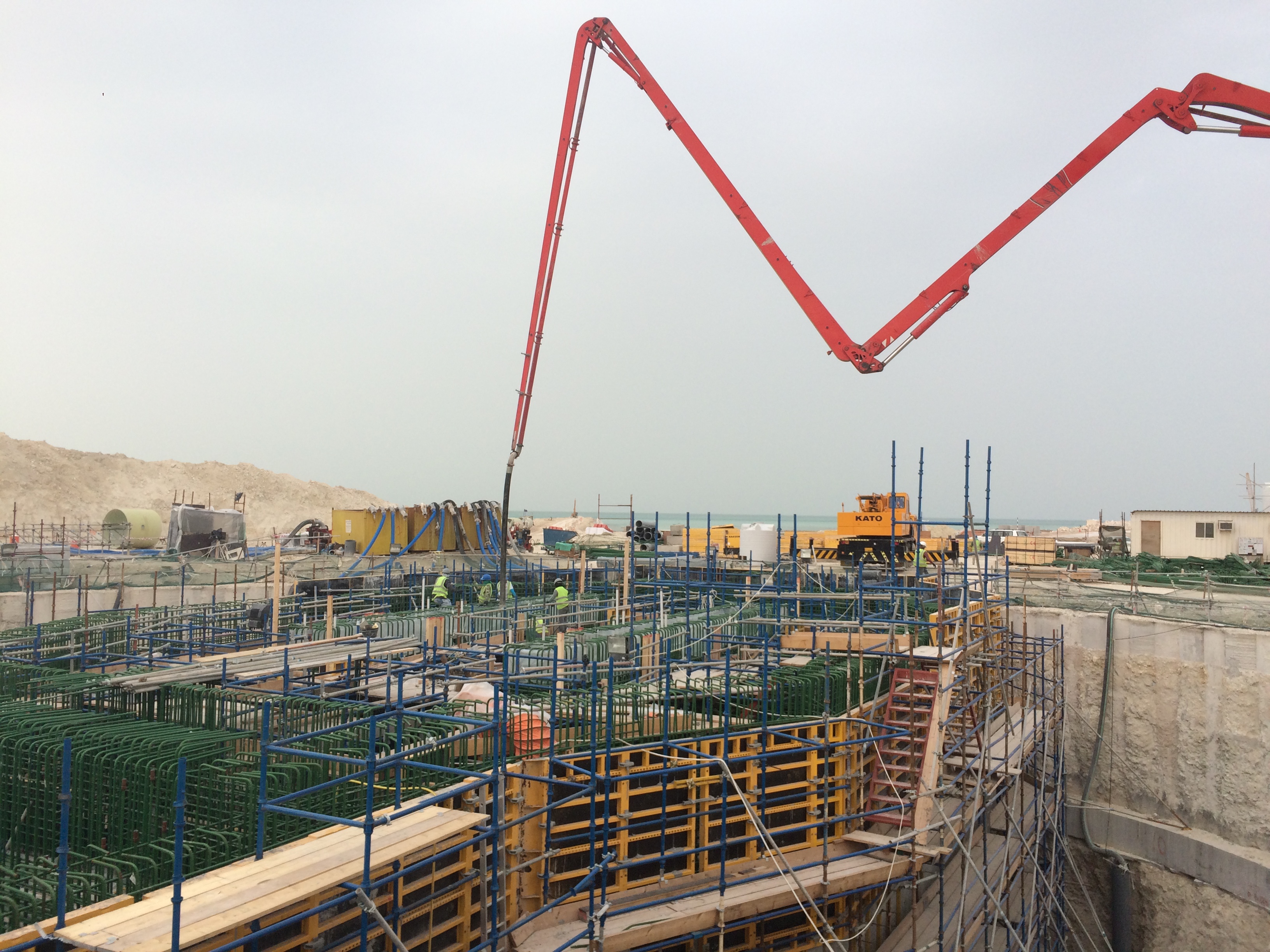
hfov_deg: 61.7
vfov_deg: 48.2
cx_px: 635
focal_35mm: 29
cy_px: 476
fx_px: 1064
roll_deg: +0.1
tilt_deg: +1.1
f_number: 2.2
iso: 32
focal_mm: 4.15
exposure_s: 1/208
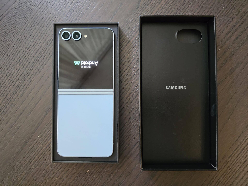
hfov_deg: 73.9
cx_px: 124
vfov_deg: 58.9
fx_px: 165
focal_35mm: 23
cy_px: 93
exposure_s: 1/100
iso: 1000
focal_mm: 6.3
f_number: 1.7
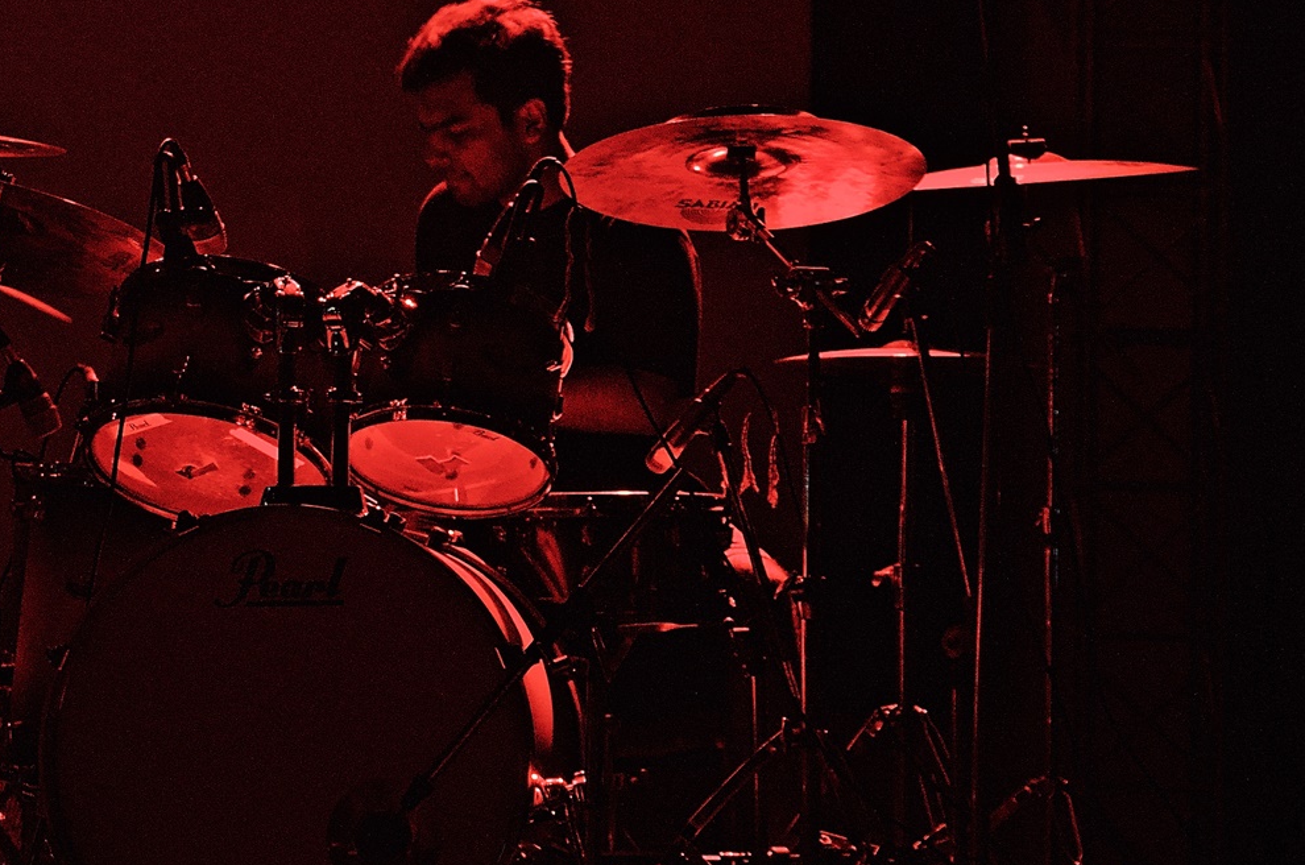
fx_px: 4559
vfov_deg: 10.8
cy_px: 336
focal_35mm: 126
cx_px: 304
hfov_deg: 16.2
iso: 3200
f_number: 5.6
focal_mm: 52
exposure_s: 1/40
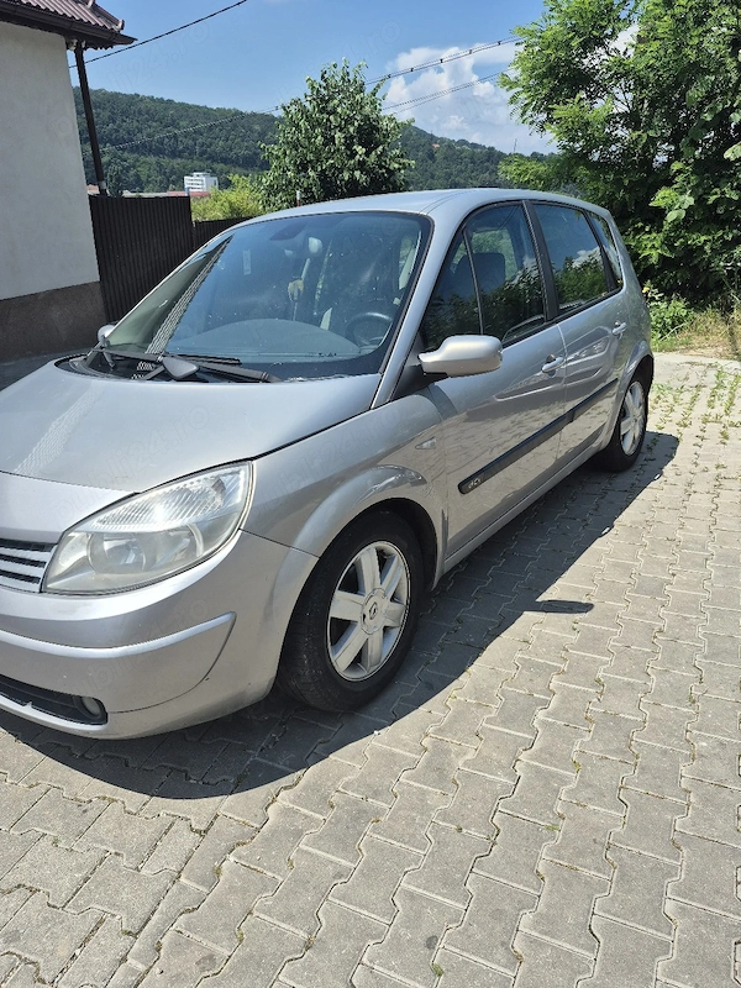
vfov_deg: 73.9
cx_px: 370
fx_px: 656
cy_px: 494
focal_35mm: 23
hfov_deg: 58.9
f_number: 1.8
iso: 25
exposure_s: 1/2000
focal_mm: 5.4
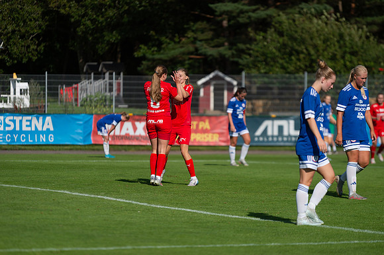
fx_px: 2132
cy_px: 128
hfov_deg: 10.3
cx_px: 192
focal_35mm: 200
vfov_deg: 6.9
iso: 100
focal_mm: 200
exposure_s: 1/3200
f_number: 3.2
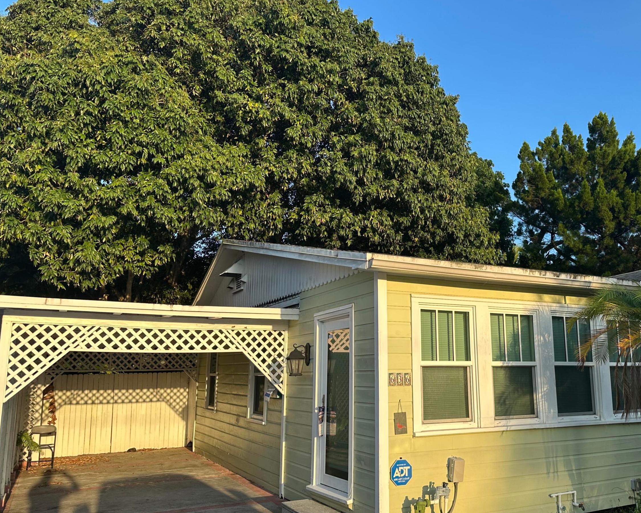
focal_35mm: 30
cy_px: 271
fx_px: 569
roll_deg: +0.8
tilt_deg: +8.6
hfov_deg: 58.2
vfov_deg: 48.5
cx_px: 392
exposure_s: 1/1562
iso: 80
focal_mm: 6.86
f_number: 1.78
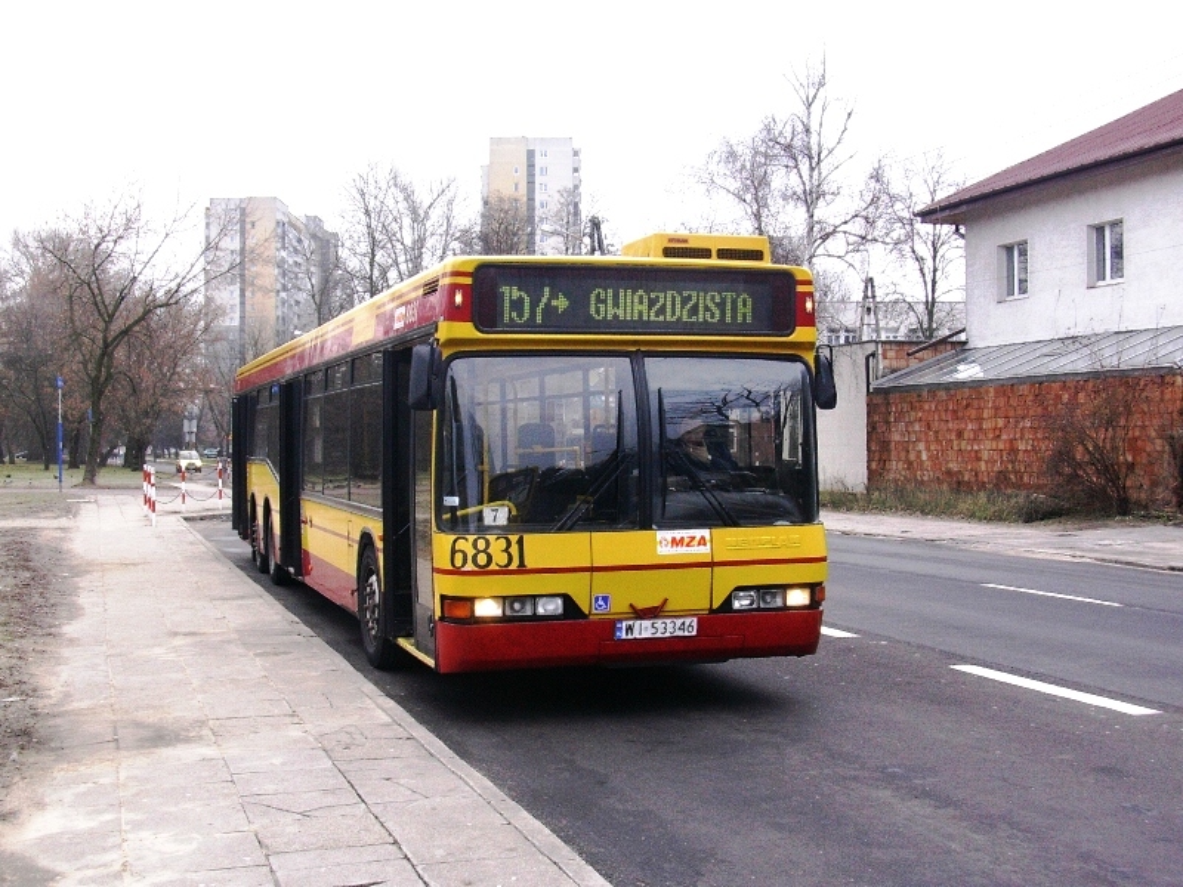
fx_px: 1538
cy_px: 444
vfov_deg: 32.2
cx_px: 592
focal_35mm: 45
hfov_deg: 42.1
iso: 70
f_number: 2.9
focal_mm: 6.7
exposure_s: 1/36.9
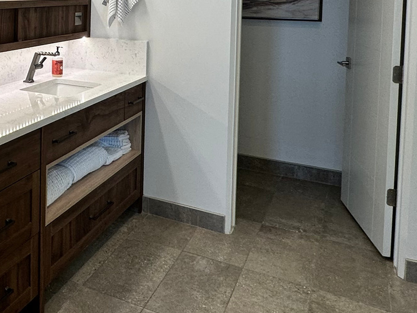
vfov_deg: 31.5
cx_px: 7
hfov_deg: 39.1
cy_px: 14
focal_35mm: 43
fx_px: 518
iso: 80
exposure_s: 1/120
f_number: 2.2
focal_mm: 2.22
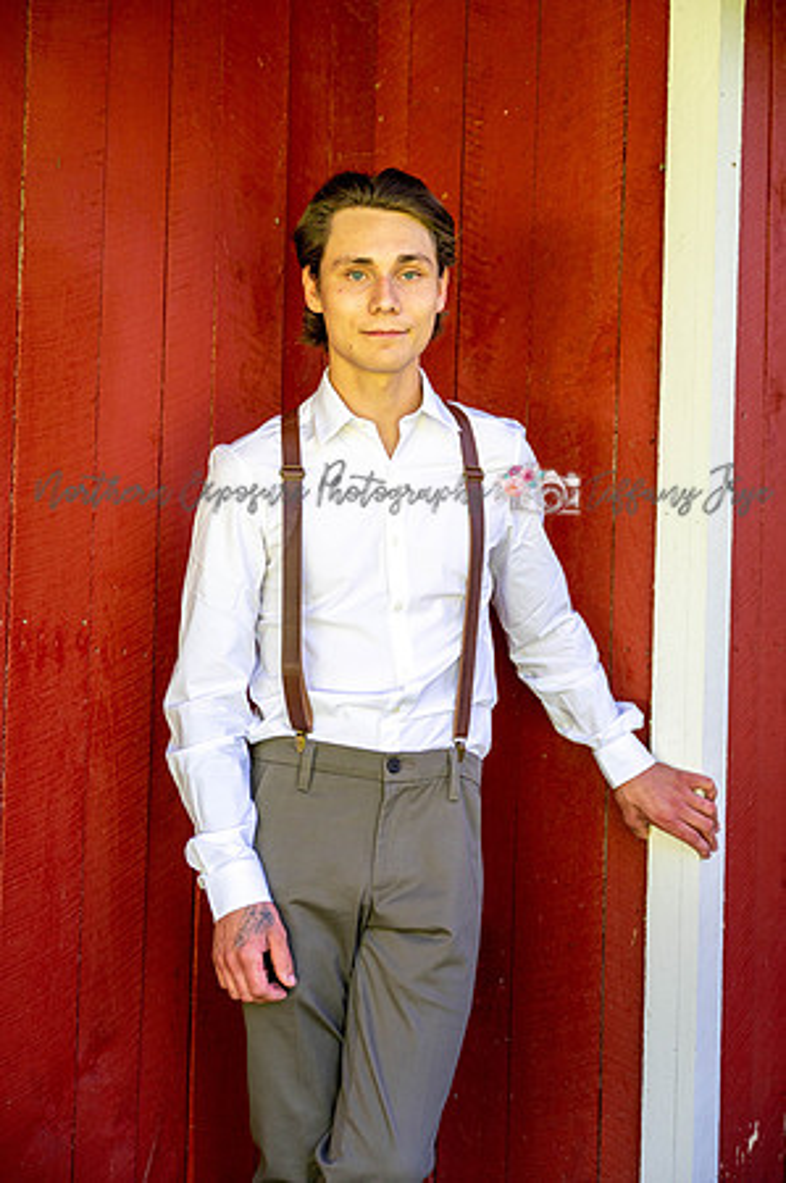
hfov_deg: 24.6
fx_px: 1805
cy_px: 592
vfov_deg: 36.3
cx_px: 393
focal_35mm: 55
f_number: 2.8
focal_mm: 55
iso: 400
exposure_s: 1/160
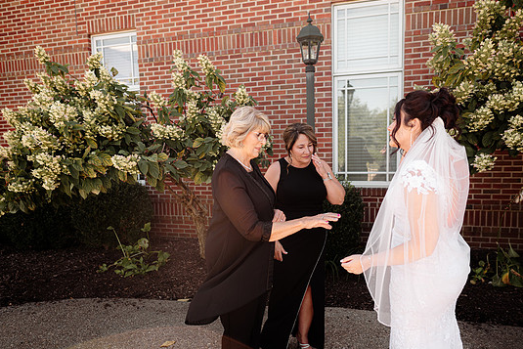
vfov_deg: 49.5
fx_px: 378
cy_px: 188
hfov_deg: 69.4
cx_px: 271
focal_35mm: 26
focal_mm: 24
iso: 250
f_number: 2.8
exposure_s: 1/640
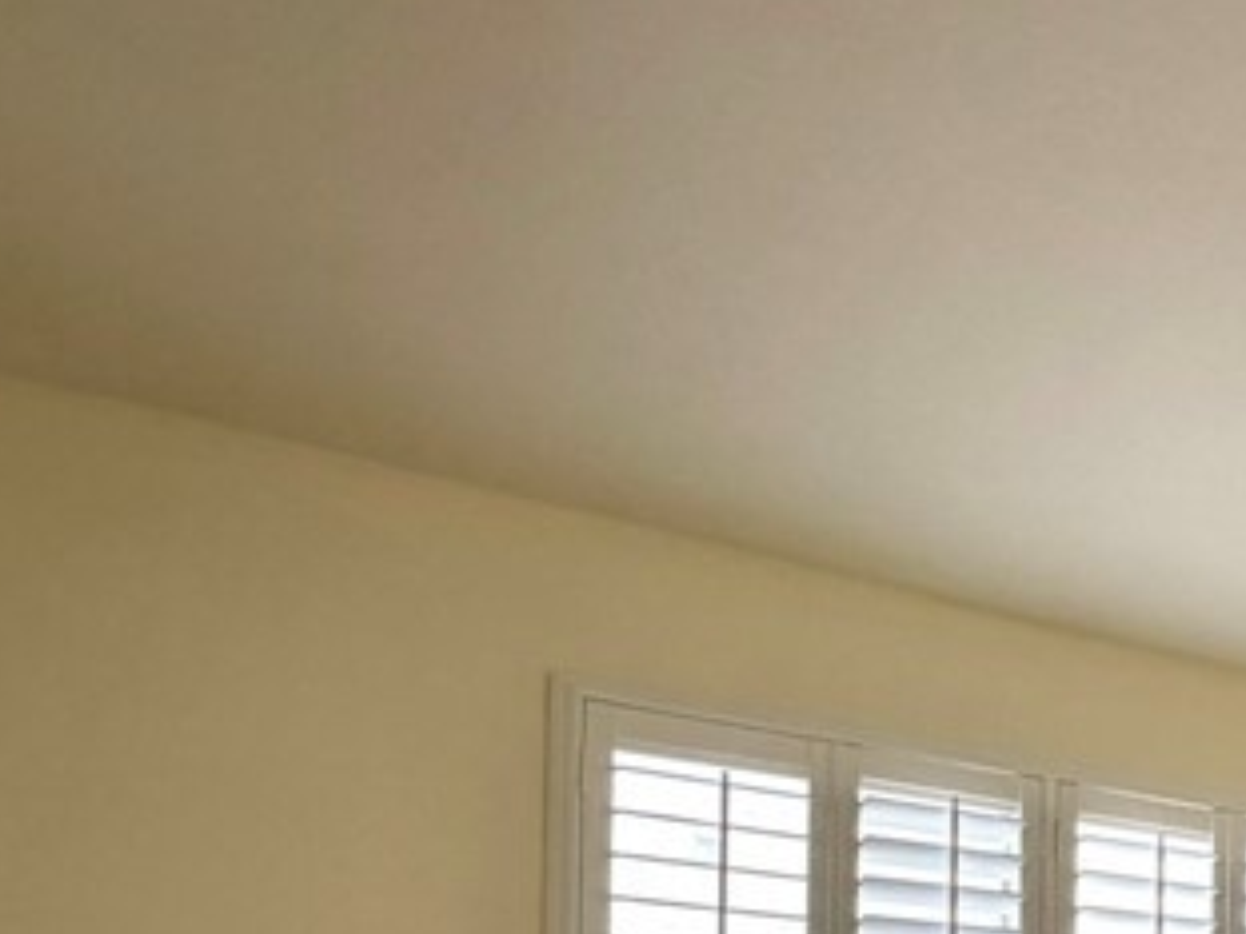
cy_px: 1138
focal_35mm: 46
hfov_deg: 33.9
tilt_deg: +0.4
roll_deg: -0.6
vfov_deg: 27.5
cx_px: 1470
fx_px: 1656
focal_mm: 2.22
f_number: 2.2
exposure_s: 1/144
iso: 50
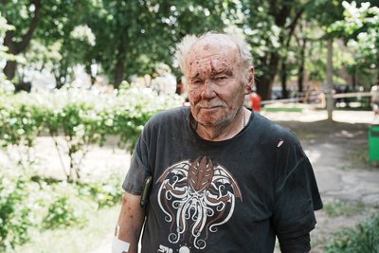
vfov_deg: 37.9
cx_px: 190
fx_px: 369
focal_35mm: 35
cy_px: 126
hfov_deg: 54.4
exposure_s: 1/250
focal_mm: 35
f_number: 3.5
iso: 100
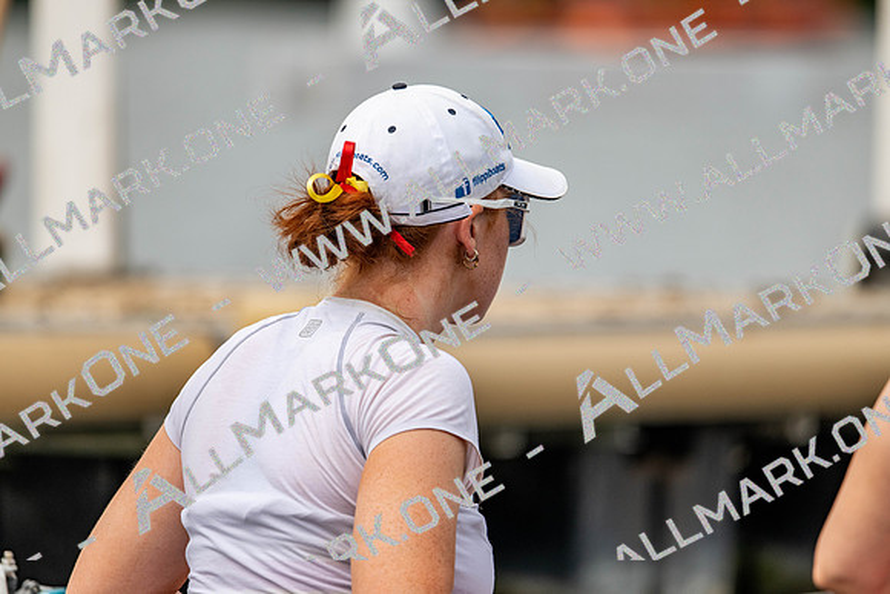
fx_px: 9891
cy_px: 297
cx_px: 445
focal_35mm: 400
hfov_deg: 5.2
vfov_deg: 3.4
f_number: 4.5
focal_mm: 400
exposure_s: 1/3200
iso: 500
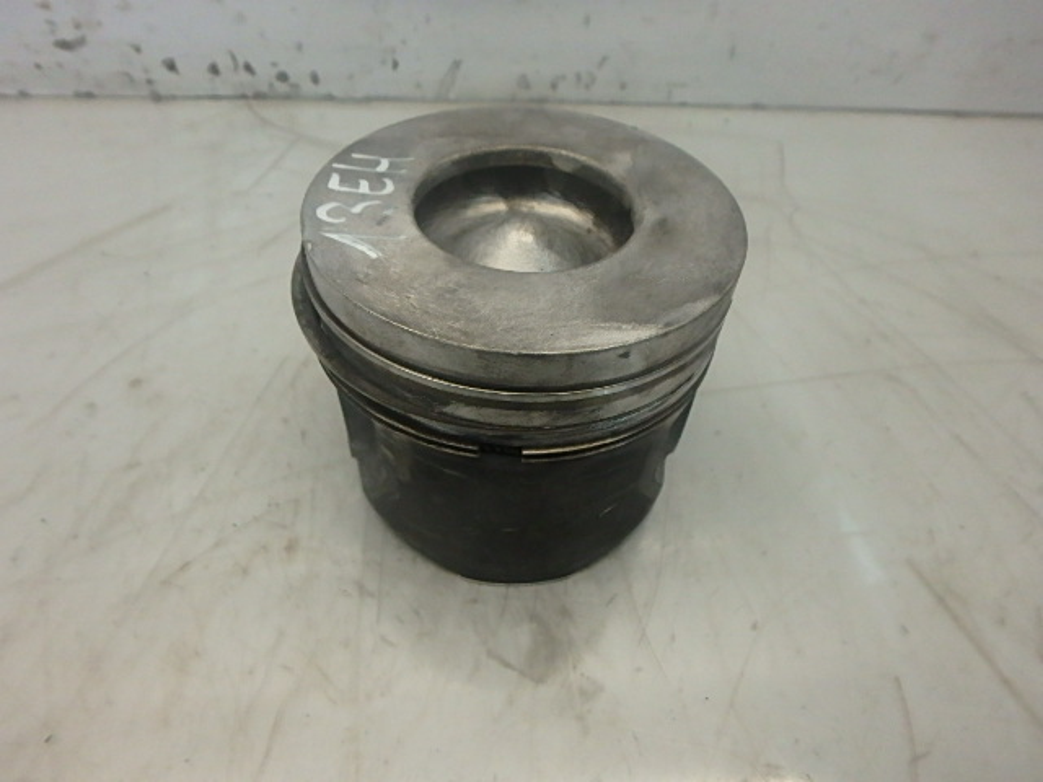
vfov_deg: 63.4
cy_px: 391
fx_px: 633
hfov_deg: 79.0
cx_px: 522
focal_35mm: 21
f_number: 3.5
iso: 640
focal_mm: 3.7
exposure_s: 1/250
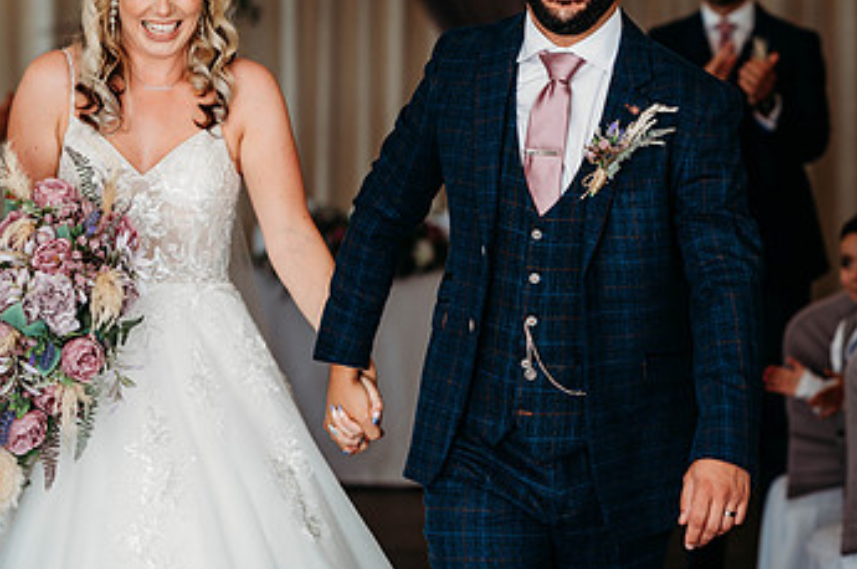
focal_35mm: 143
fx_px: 3399
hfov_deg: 14.4
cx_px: 427
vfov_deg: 9.6
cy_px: 229
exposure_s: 1/200
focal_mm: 85
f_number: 2.5
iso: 250
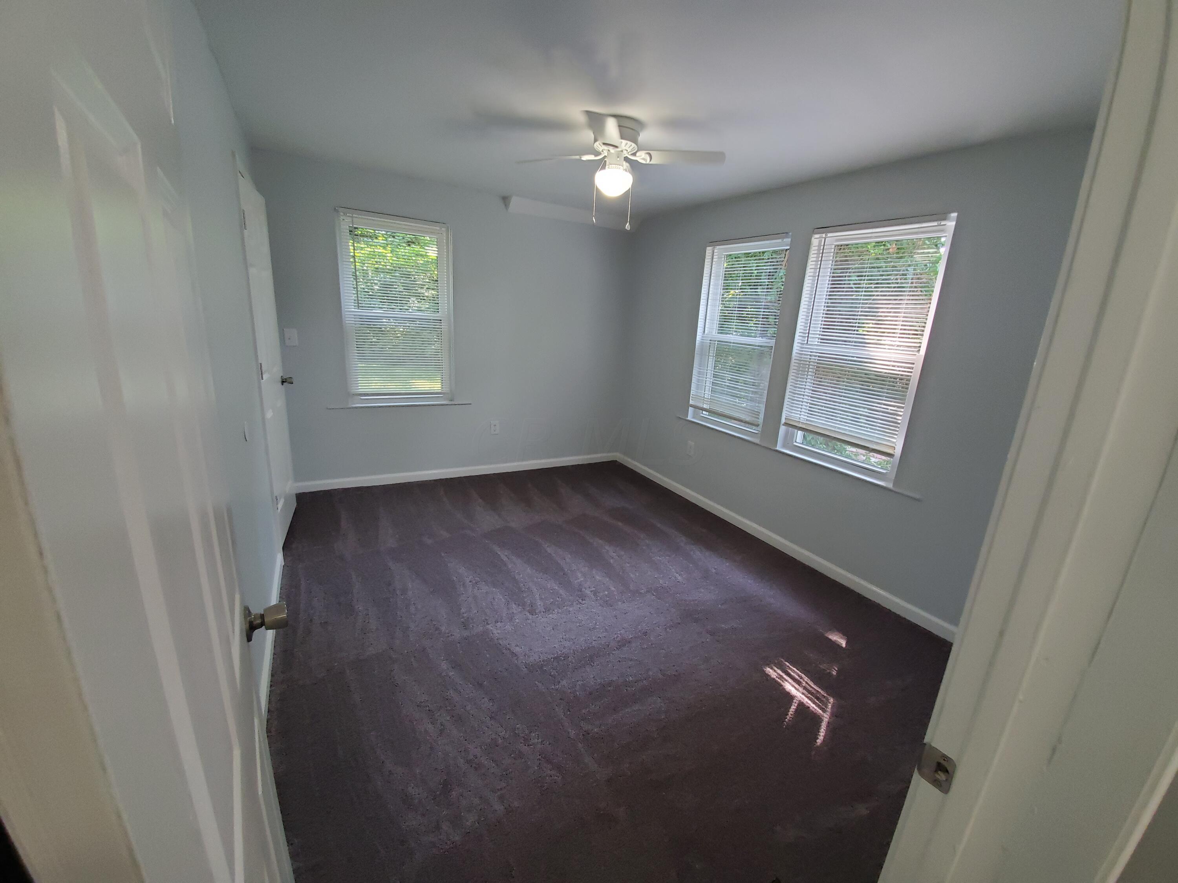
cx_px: 589
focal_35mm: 13
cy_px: 442
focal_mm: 1.8
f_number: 2.2
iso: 250
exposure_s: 1/59
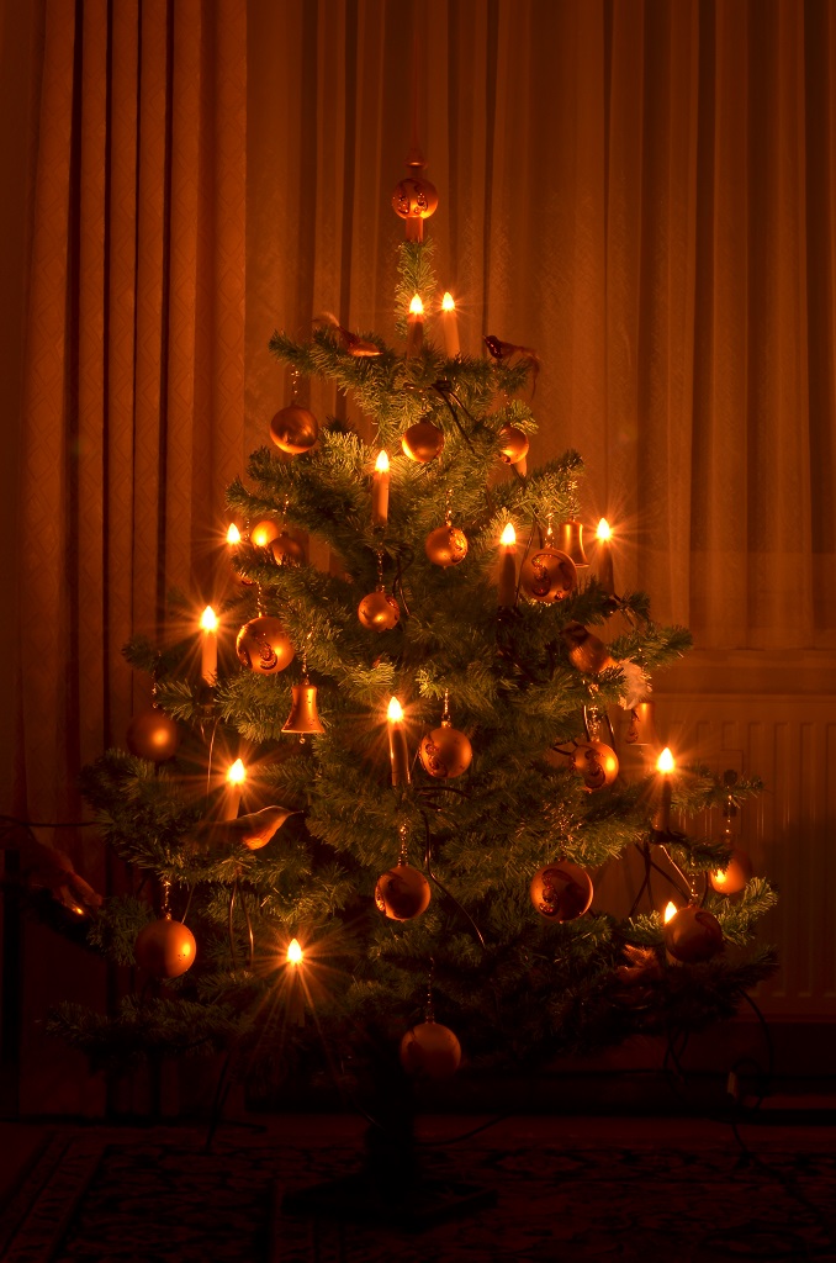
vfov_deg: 29.9
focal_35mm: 68
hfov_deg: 20.1
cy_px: 632
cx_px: 418
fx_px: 2362
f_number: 22
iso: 200
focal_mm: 45
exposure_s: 5
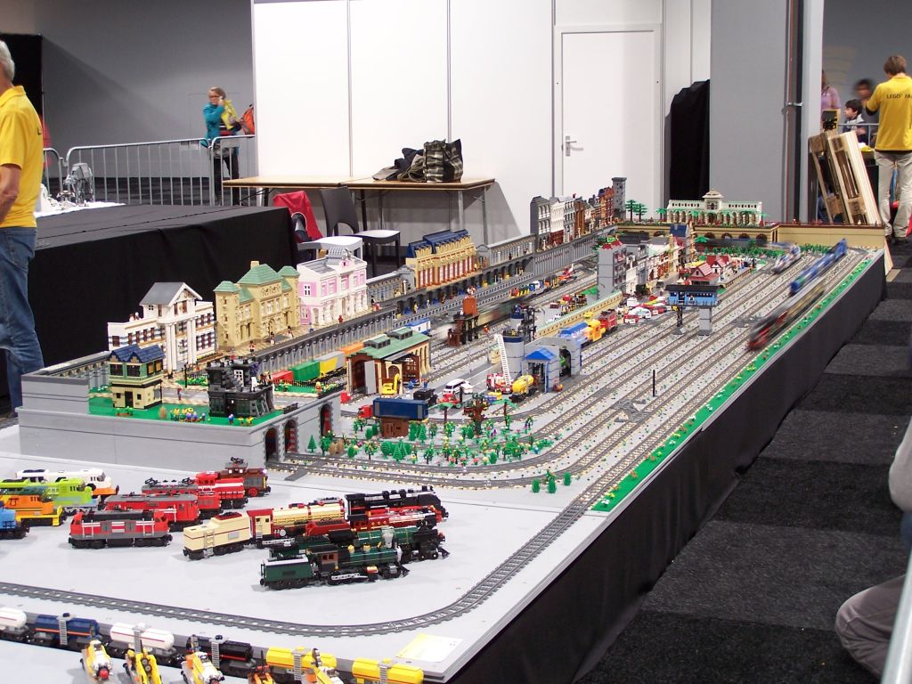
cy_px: 342
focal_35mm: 59
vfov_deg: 24.8
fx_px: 1554
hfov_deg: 32.7
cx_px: 456
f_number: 3.1
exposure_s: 1/4
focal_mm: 9.8
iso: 80
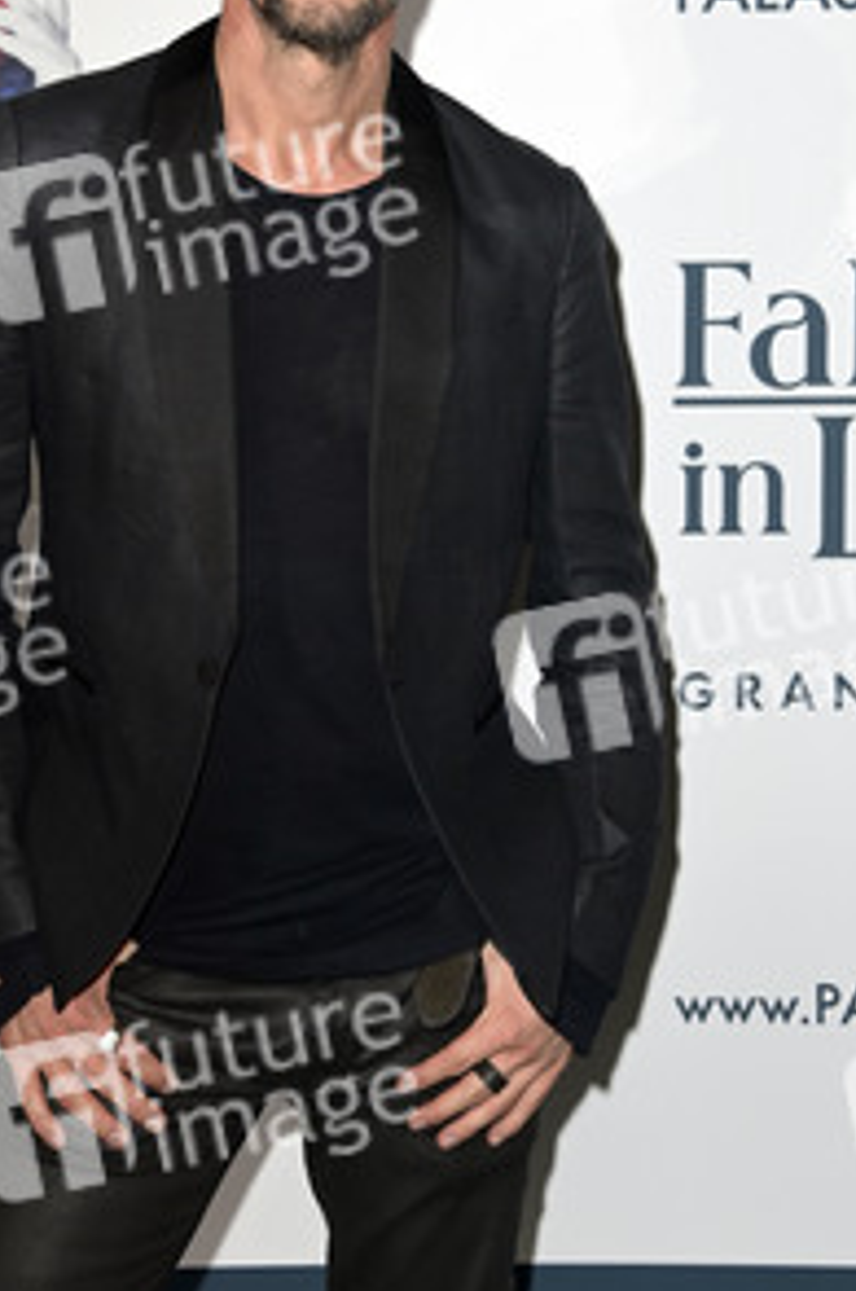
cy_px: 439
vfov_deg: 20.8
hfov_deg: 13.9
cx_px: 320
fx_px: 3507
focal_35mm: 98
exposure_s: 1/250
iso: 640
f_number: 6.3
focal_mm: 72
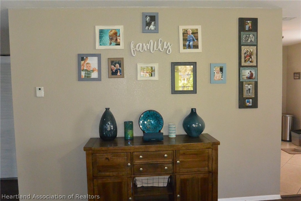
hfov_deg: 61.9
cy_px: 100
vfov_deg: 43.6
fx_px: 251
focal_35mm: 30
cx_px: 150
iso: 2200
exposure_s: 1/60
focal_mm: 11.4
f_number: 3.5
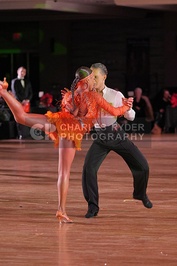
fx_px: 1290
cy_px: 133
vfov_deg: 11.7
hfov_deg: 7.9
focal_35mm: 175
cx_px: 88
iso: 1250
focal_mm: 117
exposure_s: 1/400
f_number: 2.8
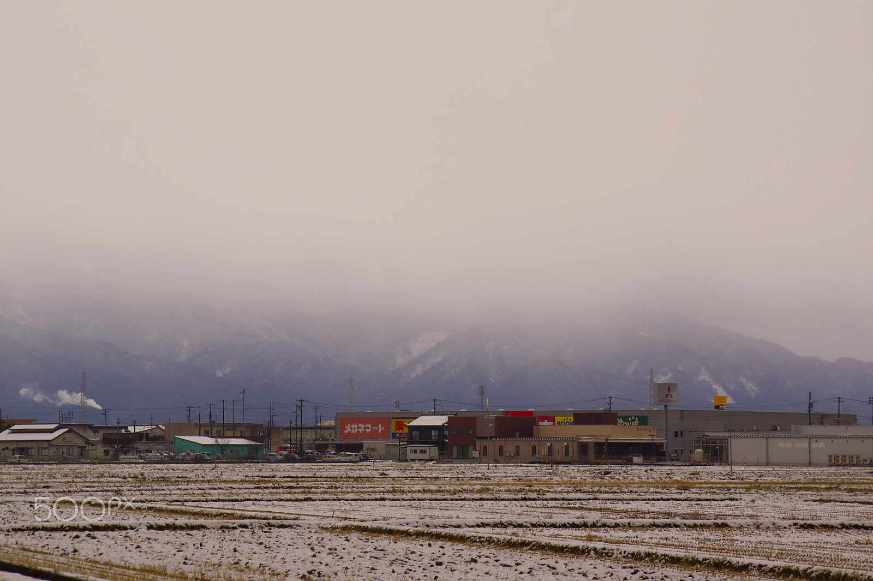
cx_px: 436
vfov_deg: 10.1
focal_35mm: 135
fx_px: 3271
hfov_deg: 15.2
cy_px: 290
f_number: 14
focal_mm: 90
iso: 200
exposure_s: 1/125
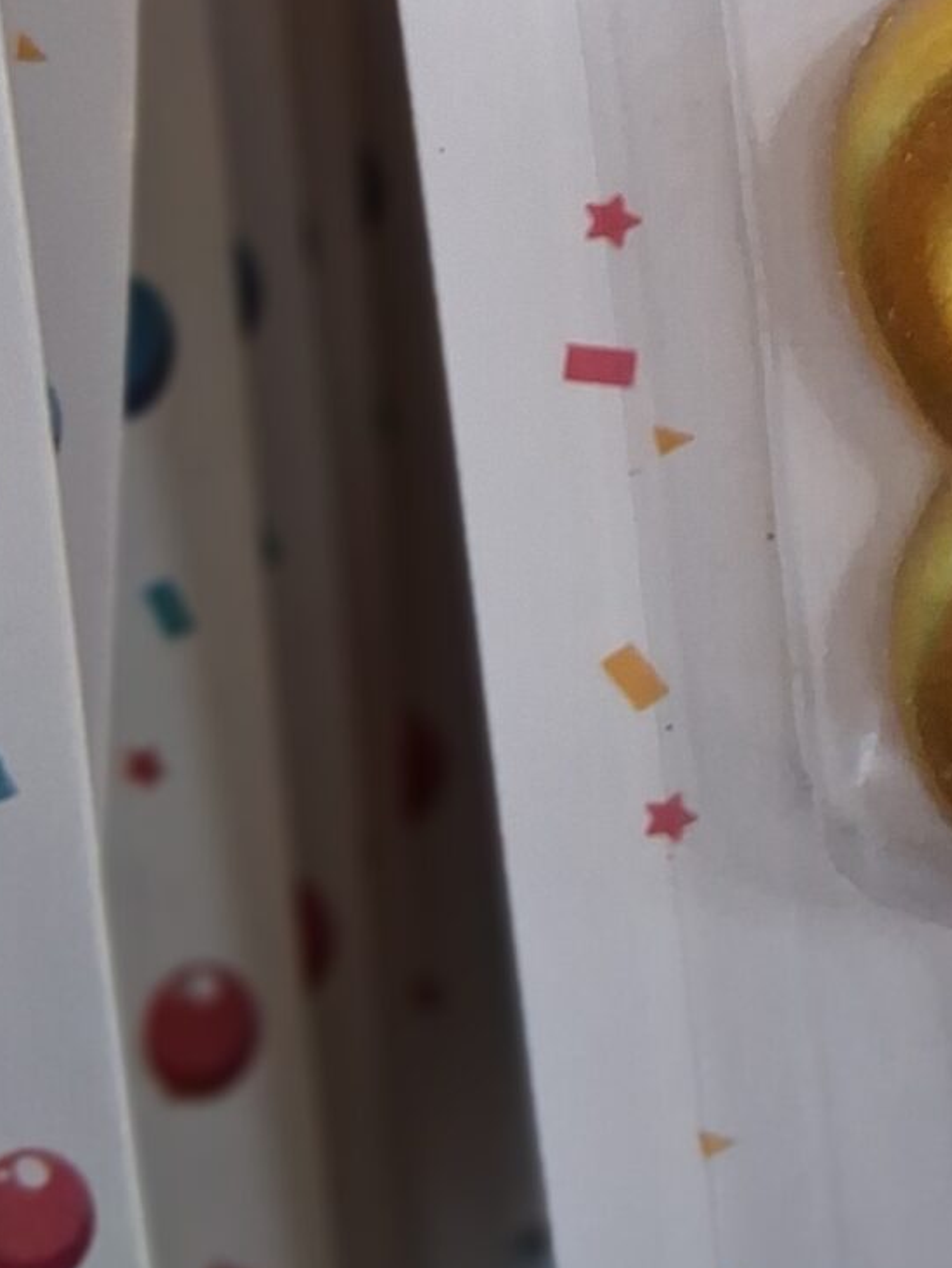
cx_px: 1266
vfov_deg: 20.5
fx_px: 3334
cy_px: -128
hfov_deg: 15.4
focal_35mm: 91
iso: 400
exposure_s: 1/120
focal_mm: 3.98
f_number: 1.8
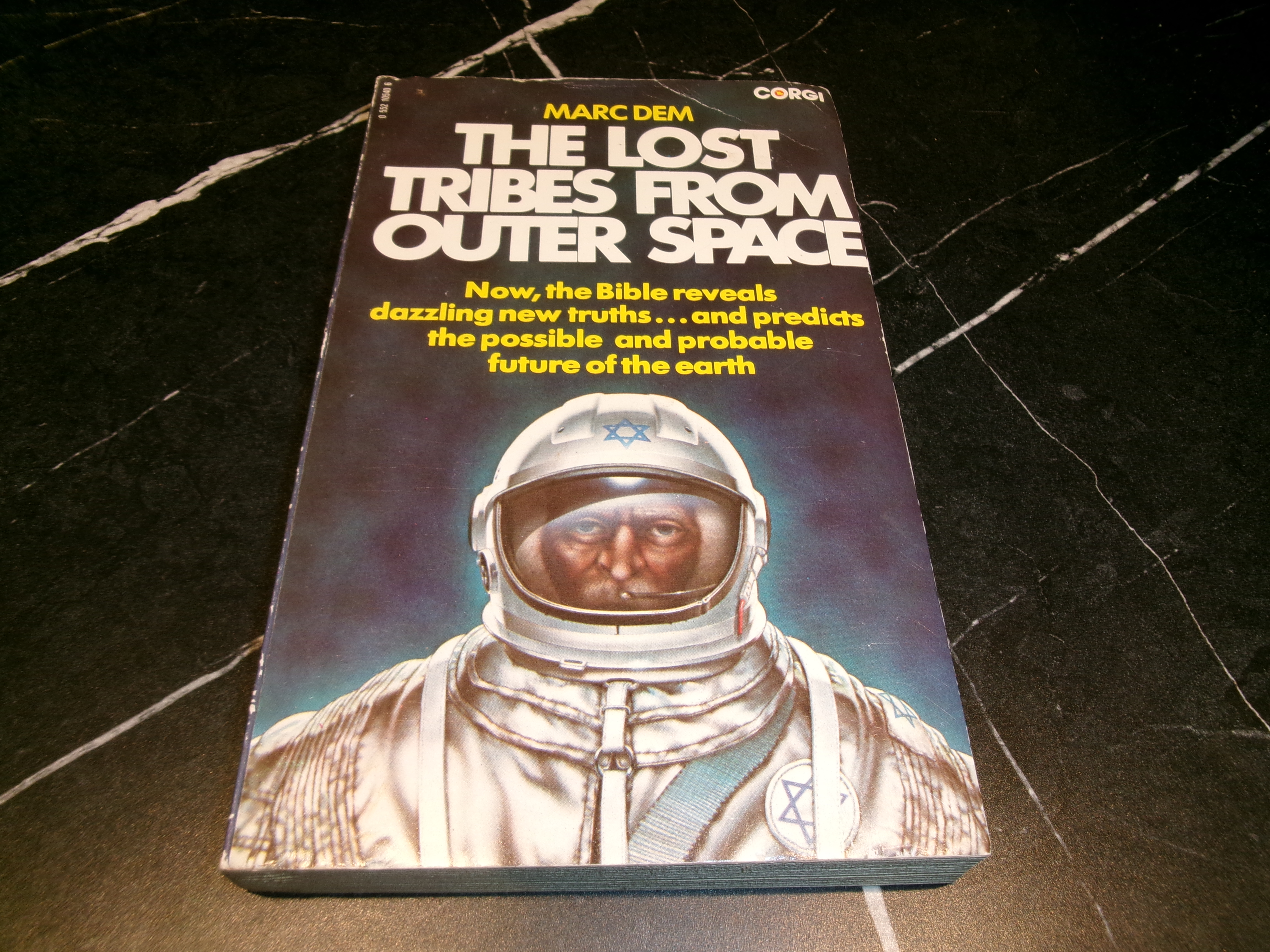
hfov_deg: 63.4
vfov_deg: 49.7
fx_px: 1027
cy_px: 476
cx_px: 635
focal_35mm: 28
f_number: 3.9
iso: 100
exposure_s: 1/34
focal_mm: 5.1
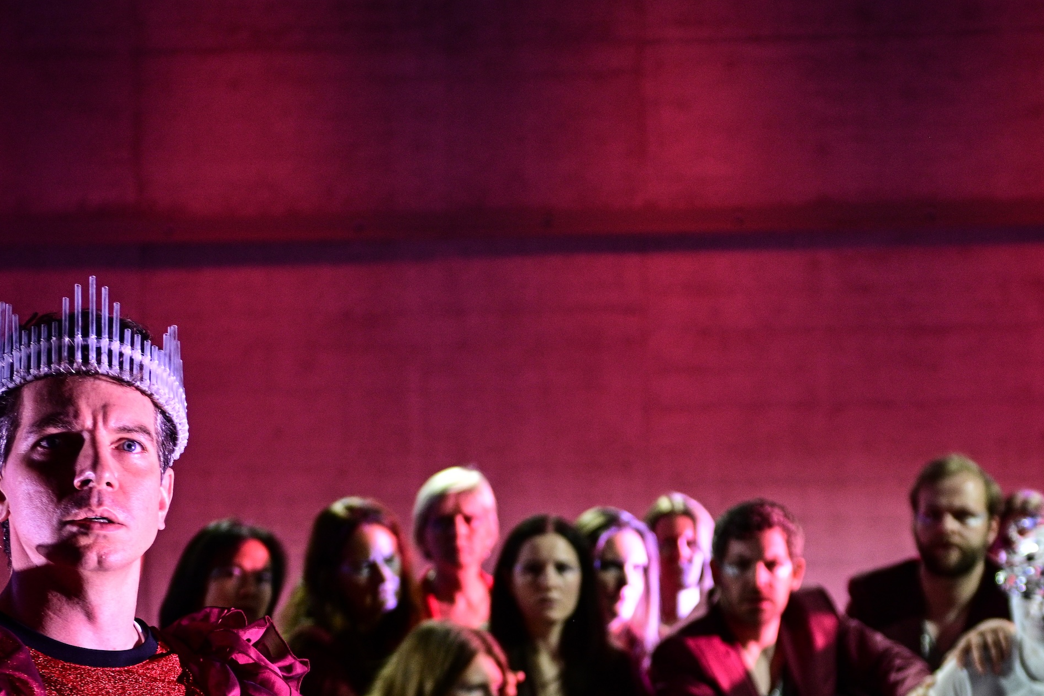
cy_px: 651
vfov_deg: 15.0
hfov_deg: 22.5
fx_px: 2610
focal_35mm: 90
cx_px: 708
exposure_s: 1/250
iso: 1000
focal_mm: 45
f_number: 2.8
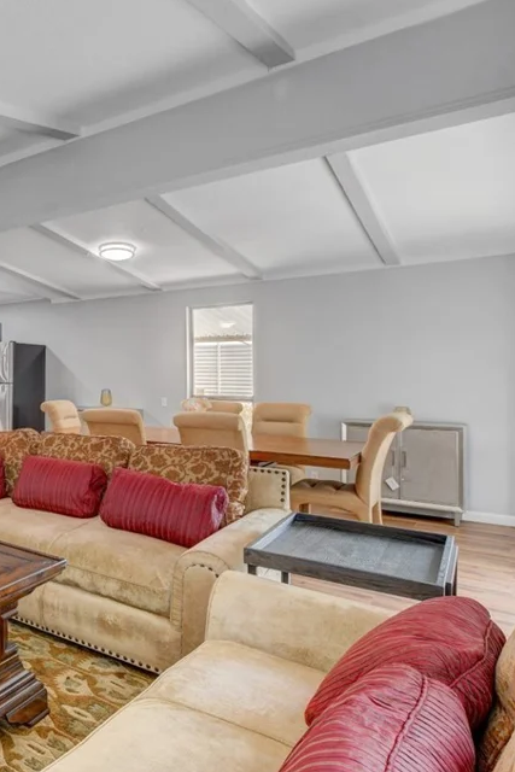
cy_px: 370
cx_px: -33
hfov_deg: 43.2
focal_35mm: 24
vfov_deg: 73.7
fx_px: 515
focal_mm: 10
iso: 640
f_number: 9
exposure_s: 1/6
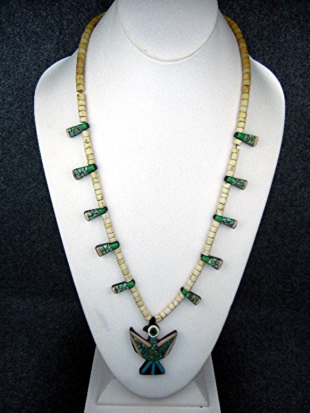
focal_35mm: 30
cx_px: 155
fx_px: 358
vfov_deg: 60.0
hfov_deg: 46.8
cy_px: 206
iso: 160
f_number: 3.5
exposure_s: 1/39.5
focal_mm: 5.4
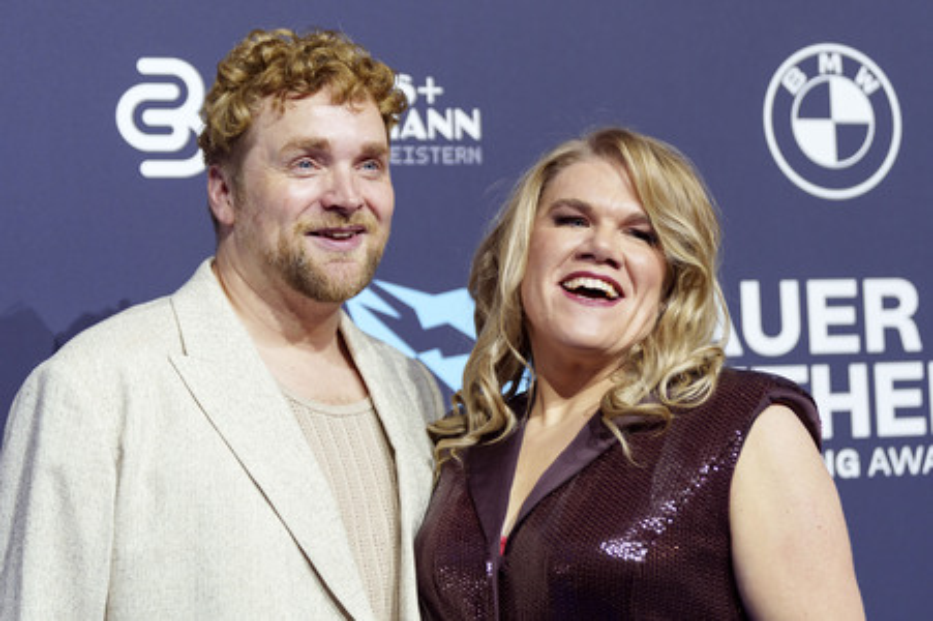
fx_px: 2408
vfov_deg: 14.7
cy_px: 310
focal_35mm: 93
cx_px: 466
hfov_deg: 21.9
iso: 800
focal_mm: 93
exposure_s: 1/320
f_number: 2.8
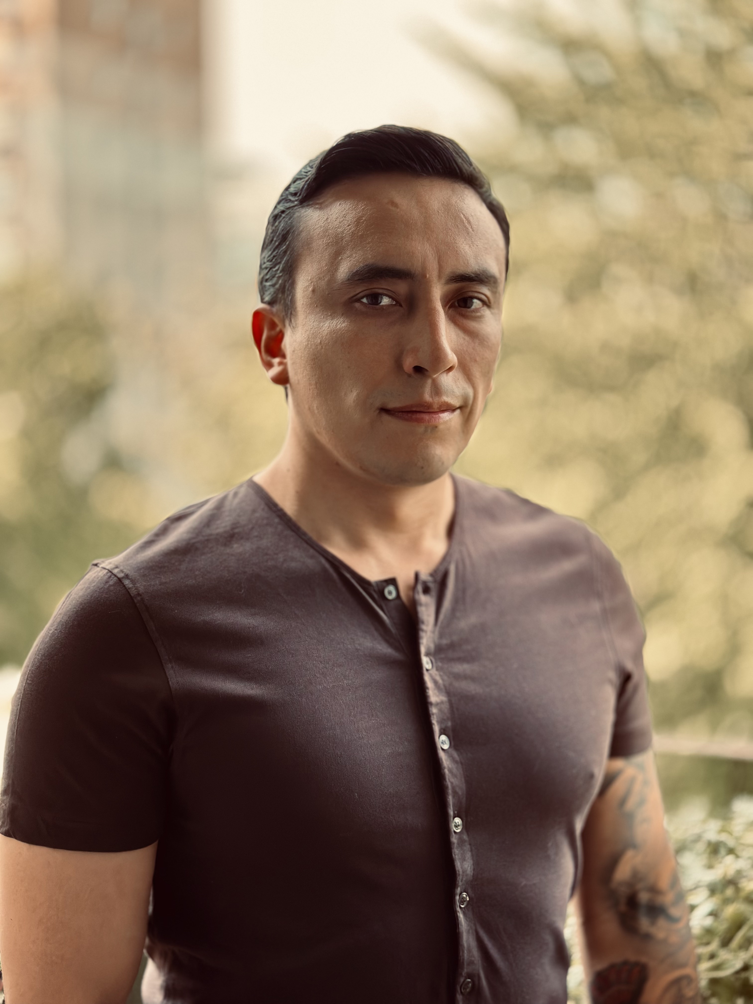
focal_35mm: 48
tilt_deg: -6.6
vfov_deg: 39.7
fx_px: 1392
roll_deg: +0.1
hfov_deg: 30.3
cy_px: 502
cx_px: 376
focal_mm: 6.86
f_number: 1.78
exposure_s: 1/541
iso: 80
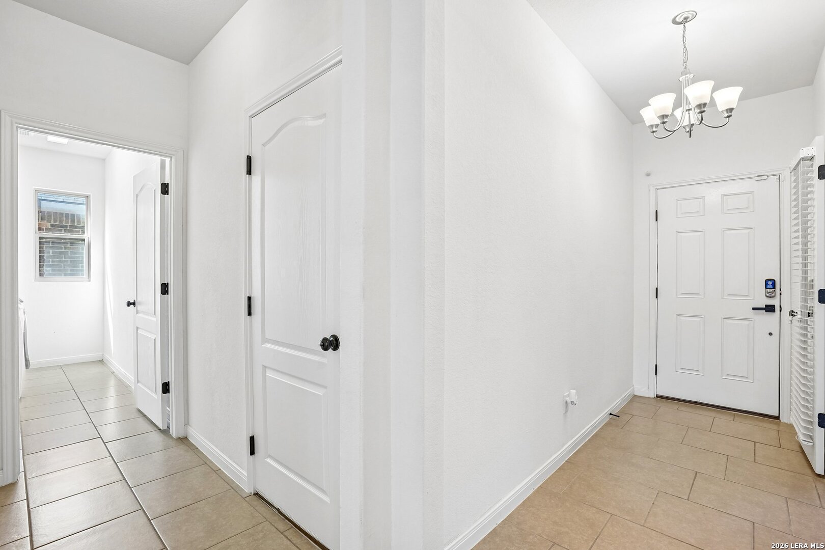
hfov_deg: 96.7
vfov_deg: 73.7
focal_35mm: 16
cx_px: 412
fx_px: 367
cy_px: 275
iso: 400
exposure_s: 1/30
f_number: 8
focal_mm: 16
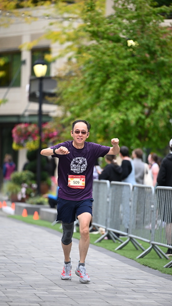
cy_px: 152
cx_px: 96
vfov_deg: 10.2
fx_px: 1711
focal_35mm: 211
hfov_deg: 5.8
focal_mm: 200
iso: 800
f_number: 2.8
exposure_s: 1/2000
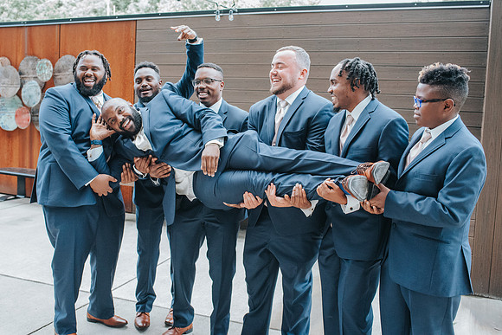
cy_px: 153
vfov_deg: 35.1
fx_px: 530
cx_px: 230
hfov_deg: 50.7
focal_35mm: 38
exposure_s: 1/2000
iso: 5600
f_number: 4
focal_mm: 35
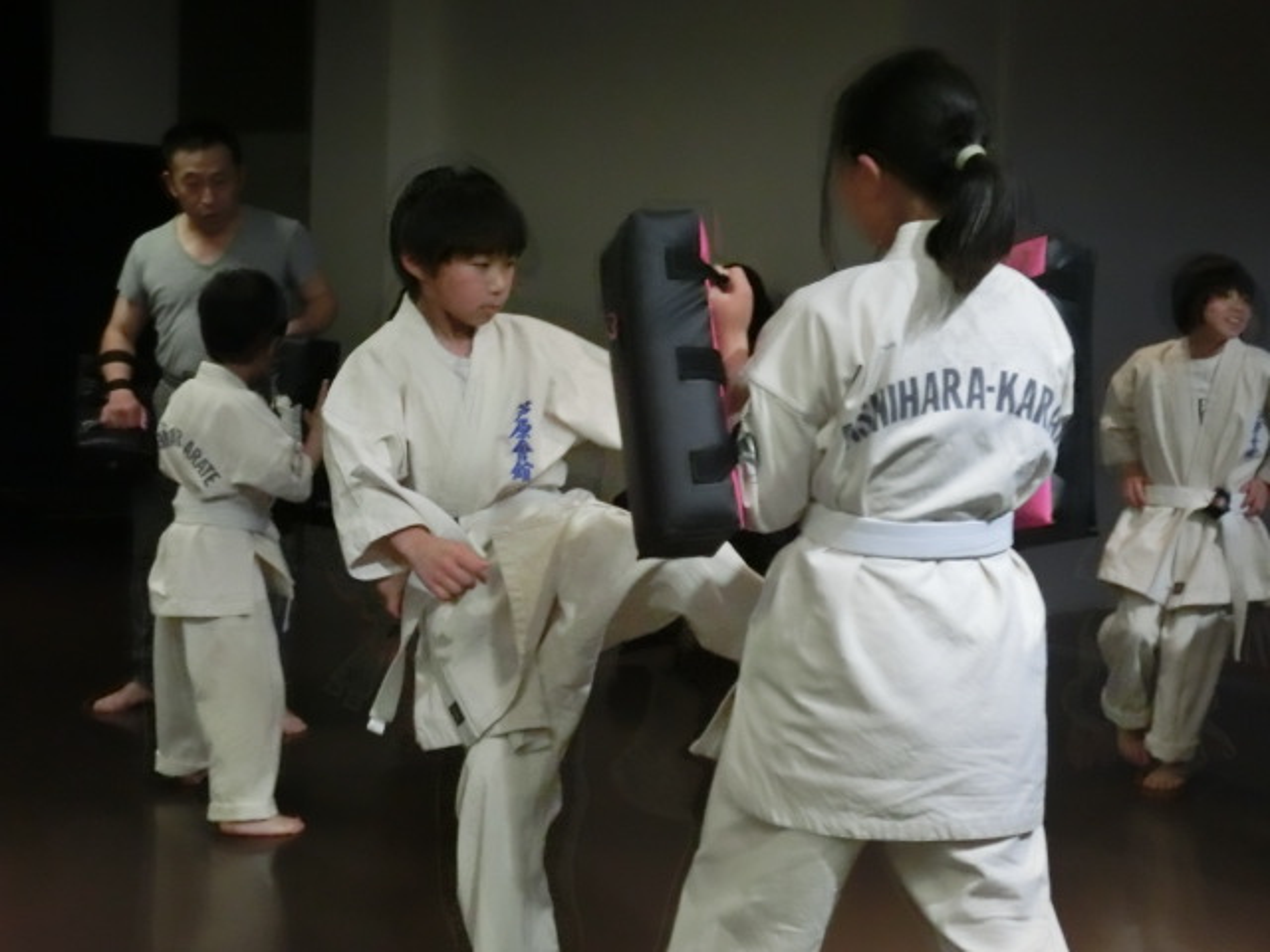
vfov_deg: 26.6
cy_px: 476
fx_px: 2018
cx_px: 635
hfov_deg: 34.9
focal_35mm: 55
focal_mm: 9.8
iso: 1600
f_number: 4.9
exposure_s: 1/250
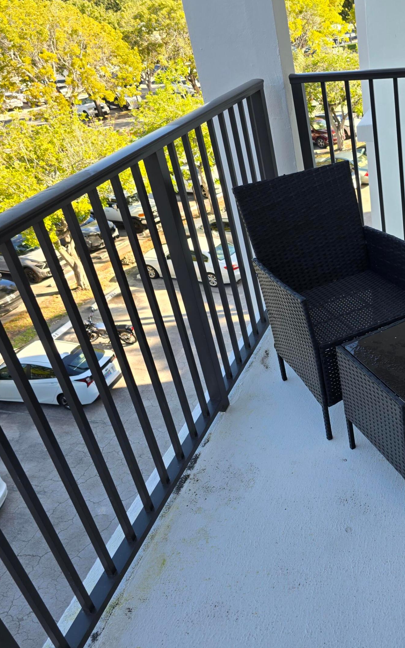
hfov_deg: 35.1
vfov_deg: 58.1
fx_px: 583
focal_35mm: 33
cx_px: 396
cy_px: 325
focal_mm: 6.3
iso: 20
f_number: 1.7
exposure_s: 1/180
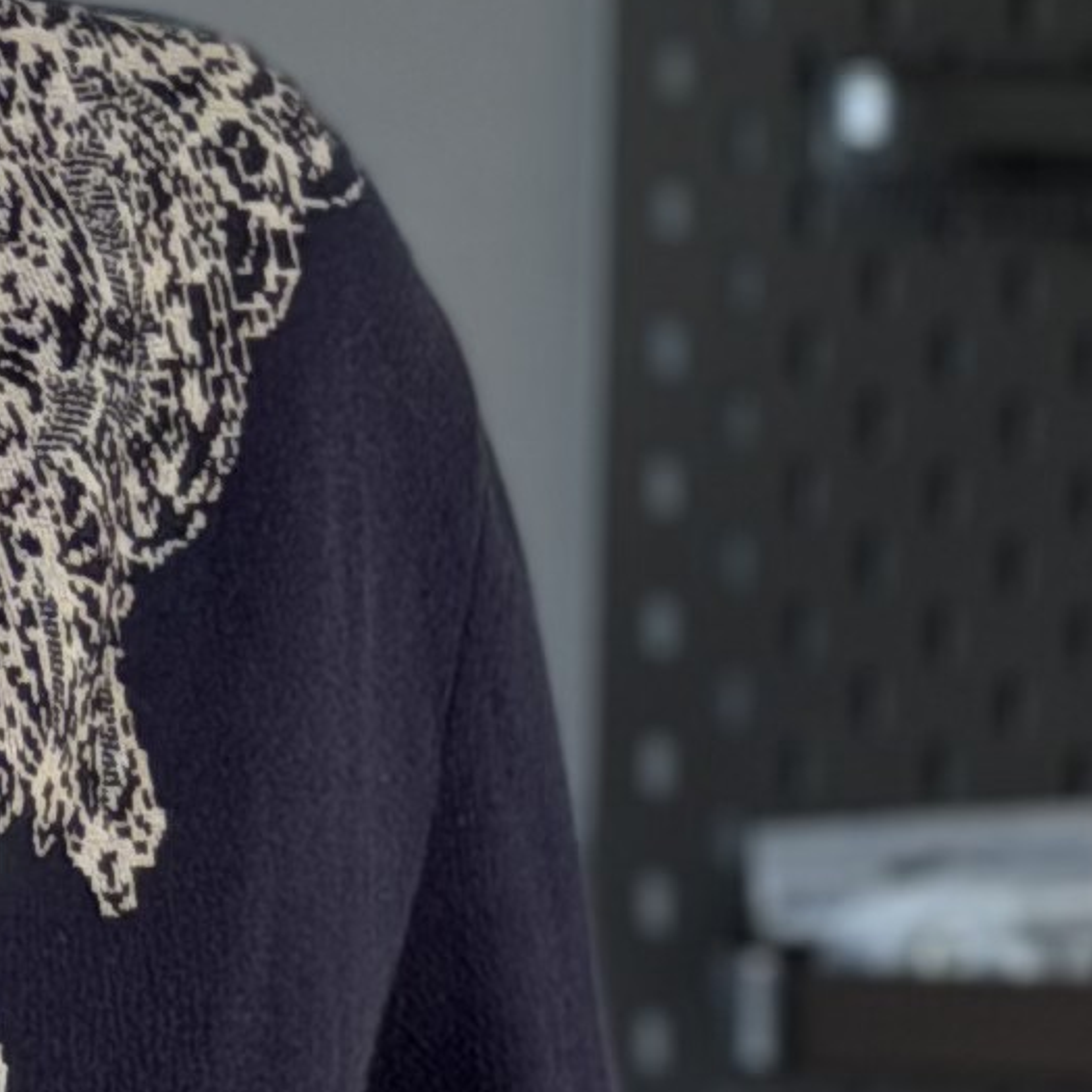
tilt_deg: -1.6
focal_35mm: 326
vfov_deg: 5.4
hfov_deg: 5.3
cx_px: -936
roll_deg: -0.7
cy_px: 8
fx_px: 11635
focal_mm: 6.76
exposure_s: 1/50
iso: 80
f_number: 1.78
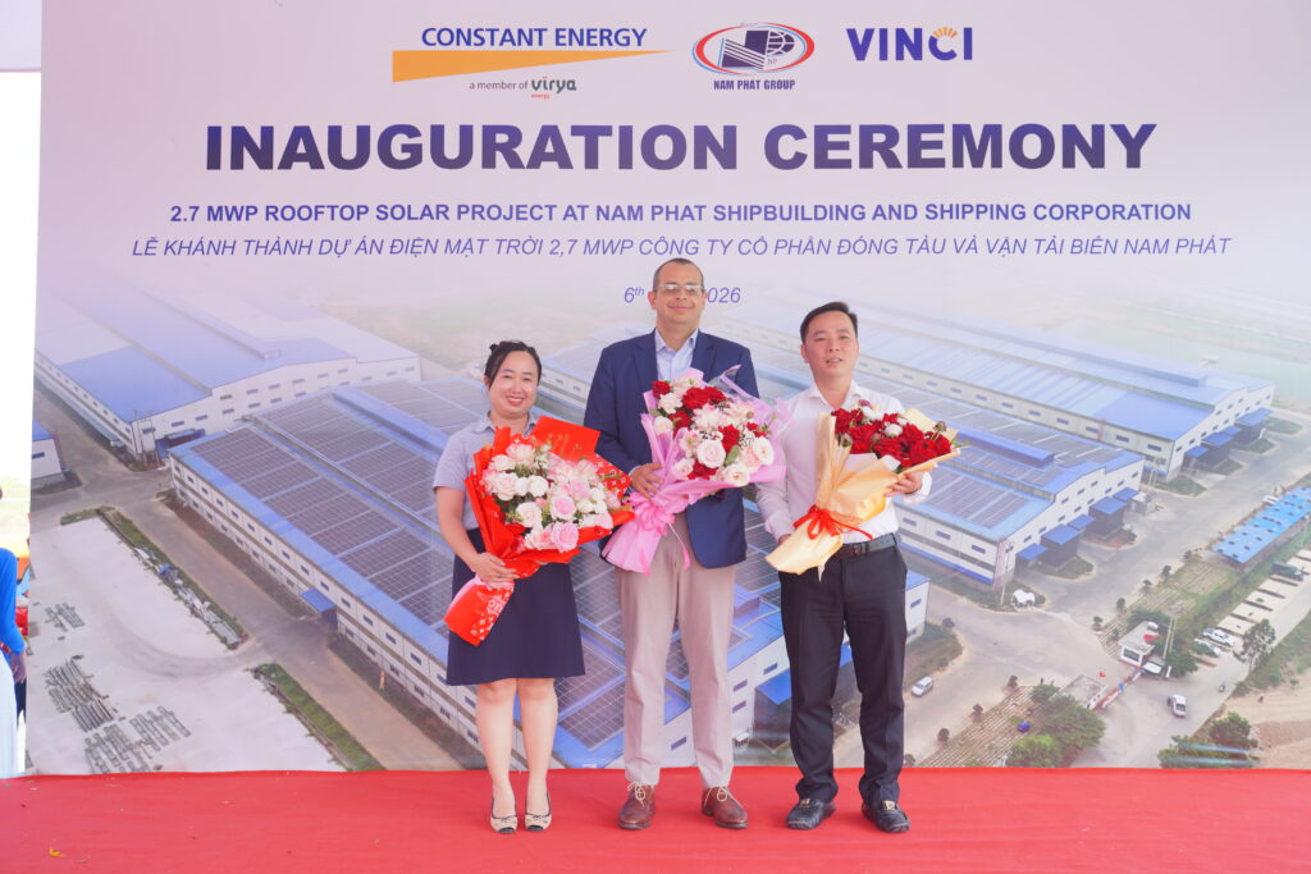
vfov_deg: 34.2
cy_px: 437
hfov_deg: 49.5
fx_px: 1420
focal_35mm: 39
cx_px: 656
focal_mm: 39
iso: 160
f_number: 3.5
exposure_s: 1/250
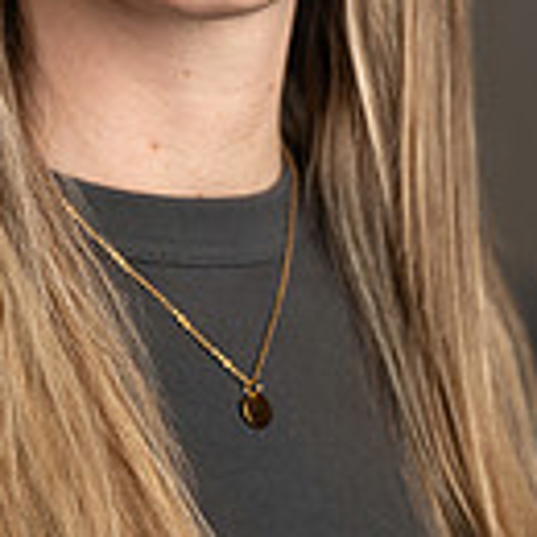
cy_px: 116
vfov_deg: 6.6
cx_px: 161
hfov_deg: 6.6
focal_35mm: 265
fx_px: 4651
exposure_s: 1/200
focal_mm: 90
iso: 320
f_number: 2.8
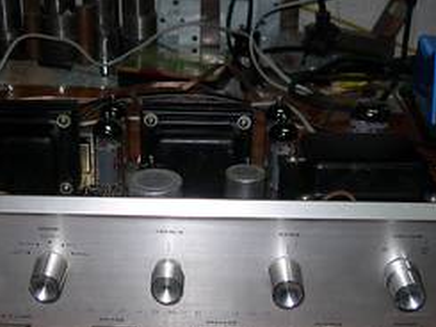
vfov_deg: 23.7
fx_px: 781
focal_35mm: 62
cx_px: 171
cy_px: 179
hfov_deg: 31.1
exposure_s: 1/60.1
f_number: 2.8
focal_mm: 7.8
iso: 50
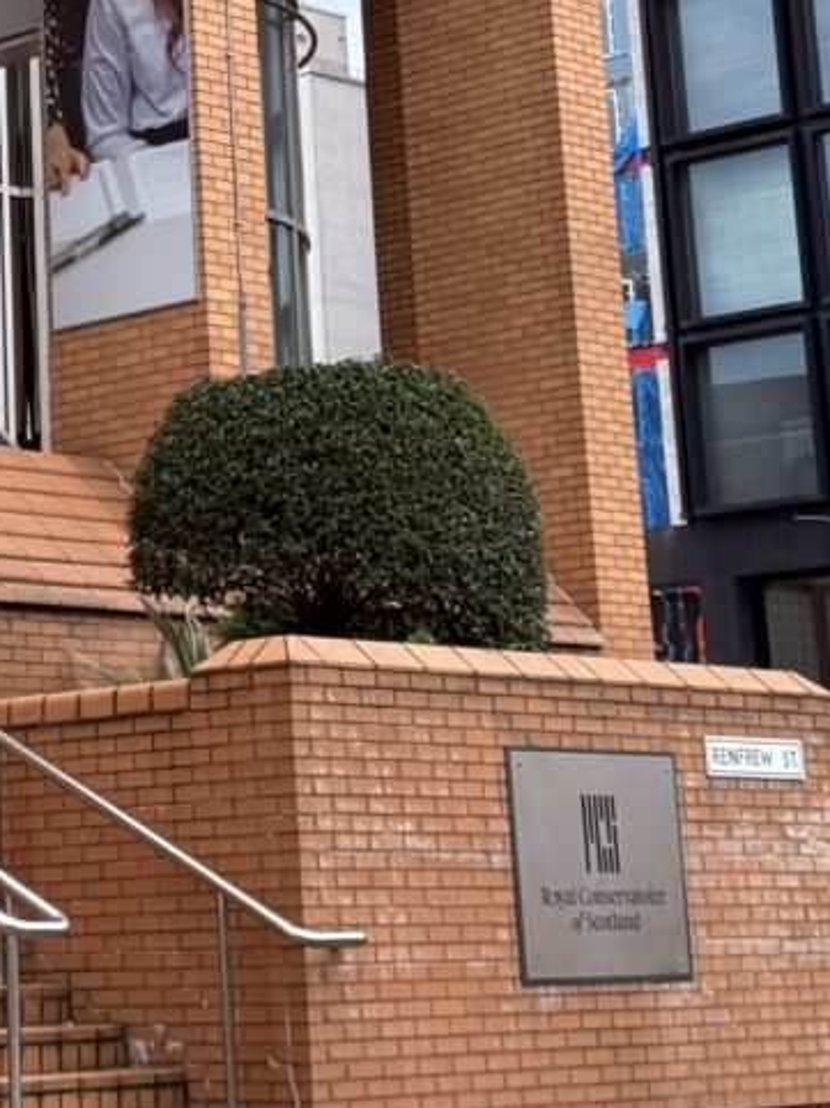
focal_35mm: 102
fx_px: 3264
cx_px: 25
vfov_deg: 18.9
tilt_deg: +14.8
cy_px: 108
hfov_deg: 14.3
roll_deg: +1.0
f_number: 1.78
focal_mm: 6.76
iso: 80
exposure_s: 1/1264
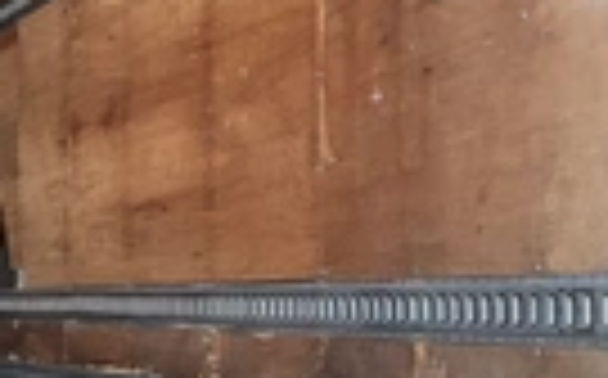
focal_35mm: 91
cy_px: 220
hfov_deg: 20.6
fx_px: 1506
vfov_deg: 14.3
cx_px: -203
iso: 20
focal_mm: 3
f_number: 1.8
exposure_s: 1/221
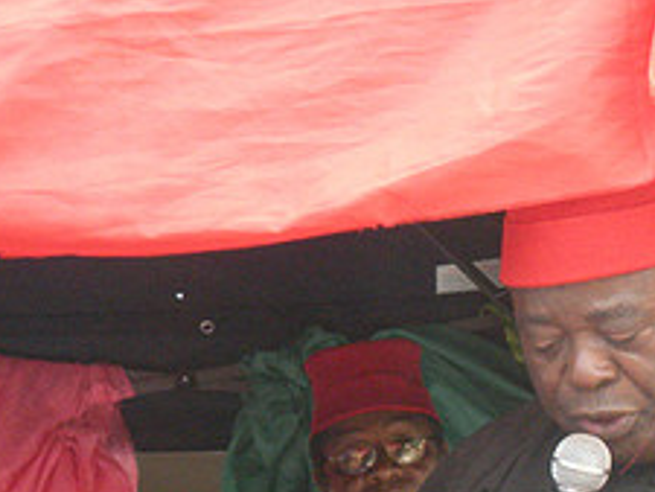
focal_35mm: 209
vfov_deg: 7.1
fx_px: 3957
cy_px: 508
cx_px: 105
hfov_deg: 9.4
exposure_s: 1/120
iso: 287
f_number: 4.8
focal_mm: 14.2
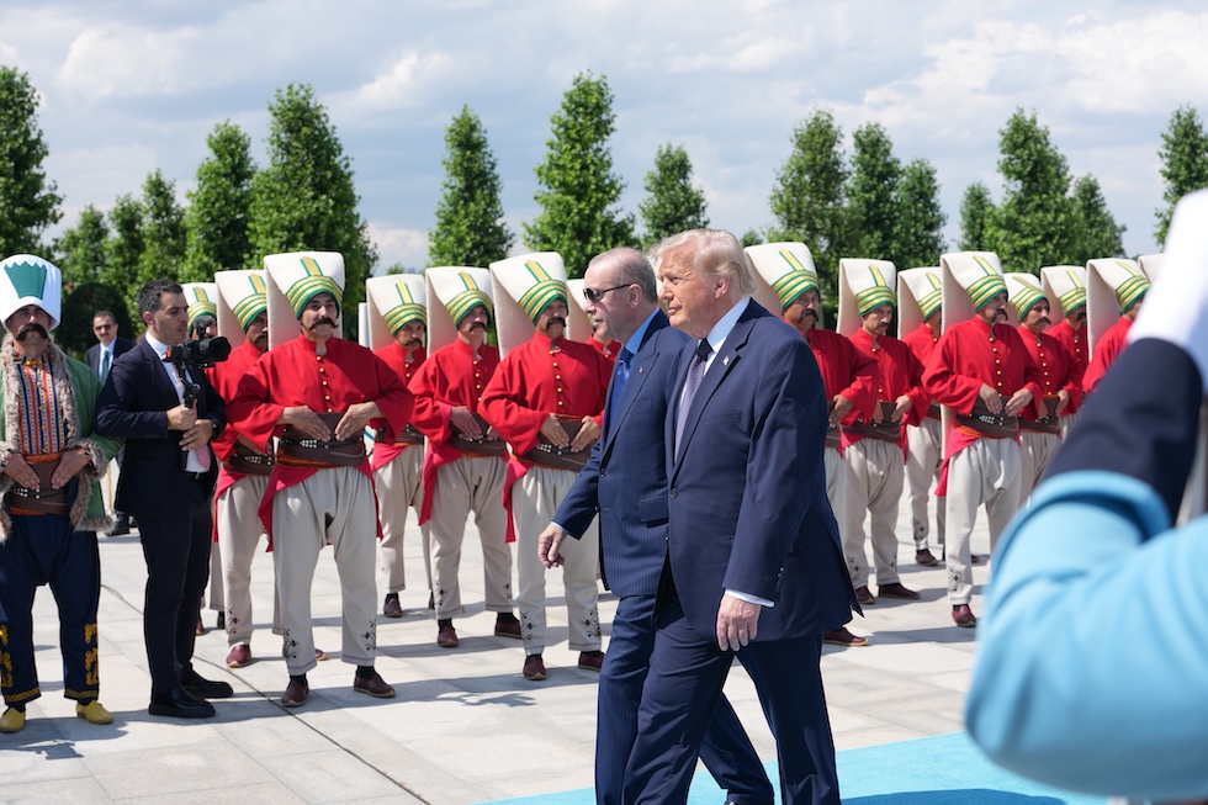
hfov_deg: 39.6
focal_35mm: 50
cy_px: 402
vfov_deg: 27.0
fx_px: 1677
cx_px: 604
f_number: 5.6
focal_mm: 50
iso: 125
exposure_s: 1/500
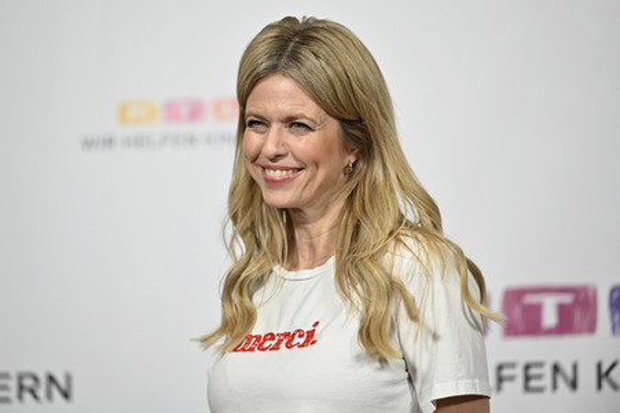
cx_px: 310
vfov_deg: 8.3
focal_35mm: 165
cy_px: 206
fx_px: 2840
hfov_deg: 12.5
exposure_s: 1/640
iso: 1000
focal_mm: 165
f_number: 2.8
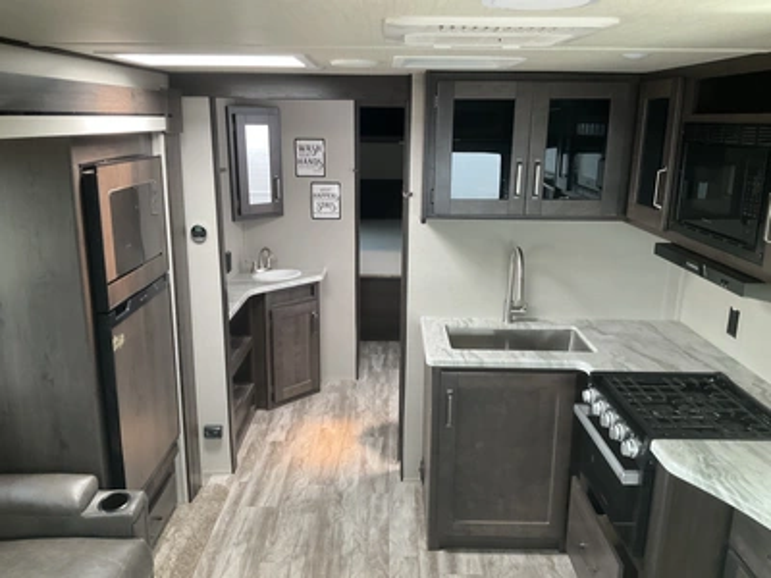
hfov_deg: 61.7
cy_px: 289
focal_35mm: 29
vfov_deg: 48.2
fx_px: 646
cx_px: 386
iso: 100
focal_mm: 3
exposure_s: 1/60
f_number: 1.8
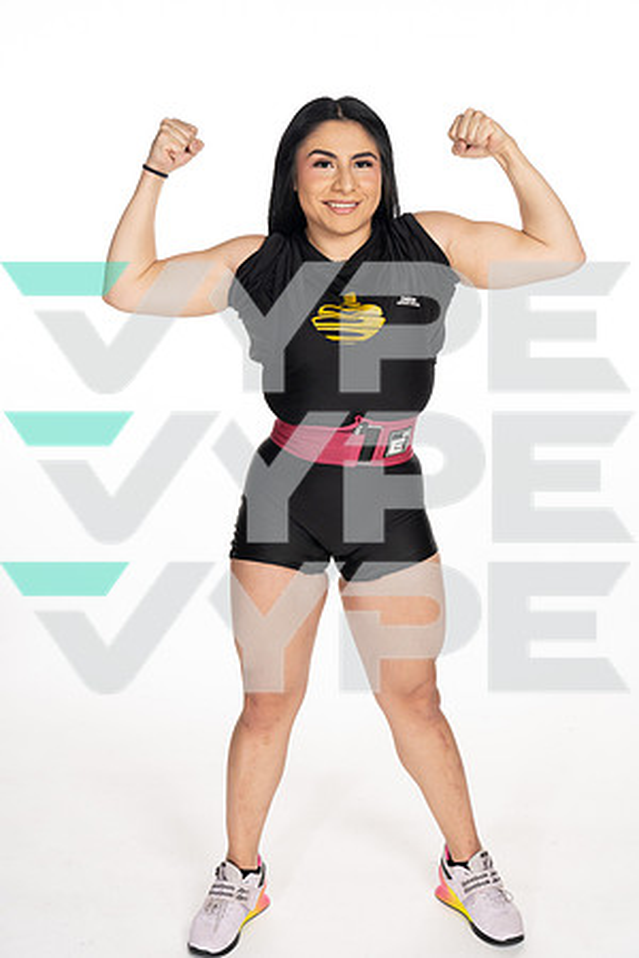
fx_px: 1305
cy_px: 479
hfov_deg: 27.5
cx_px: 320
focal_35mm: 49
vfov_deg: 40.3
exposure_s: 1/250
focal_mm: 49
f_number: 5.6
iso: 250
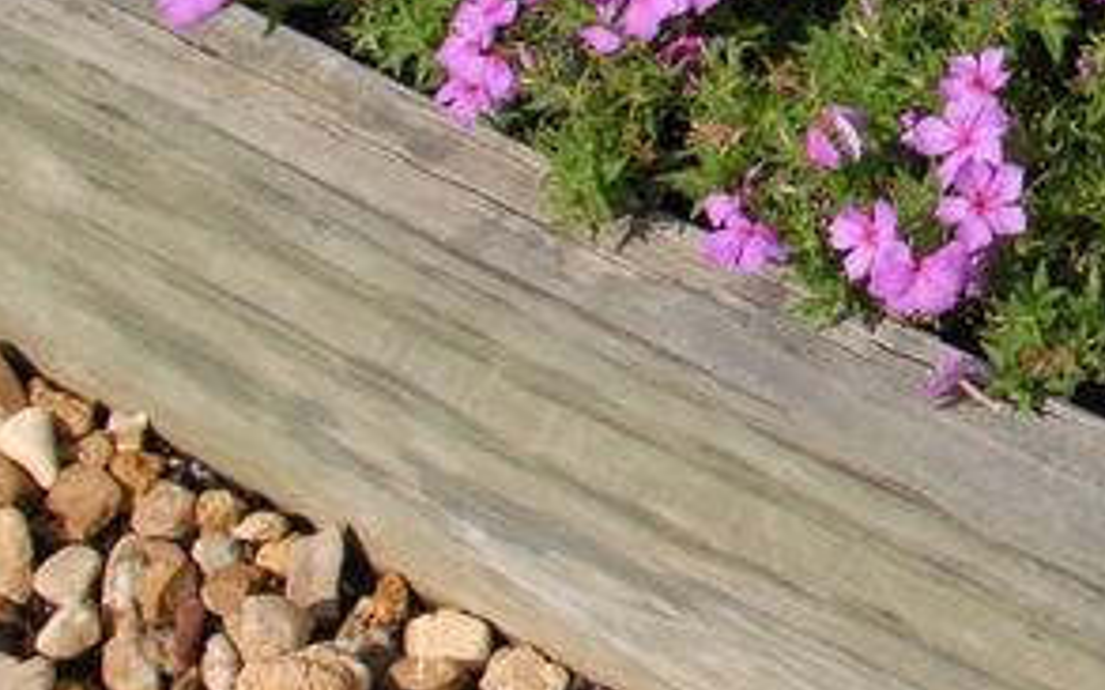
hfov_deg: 12.9
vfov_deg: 8.6
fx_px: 4516
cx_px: 1863
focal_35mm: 150
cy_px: -243
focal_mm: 28
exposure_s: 1/500
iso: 400
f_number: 11
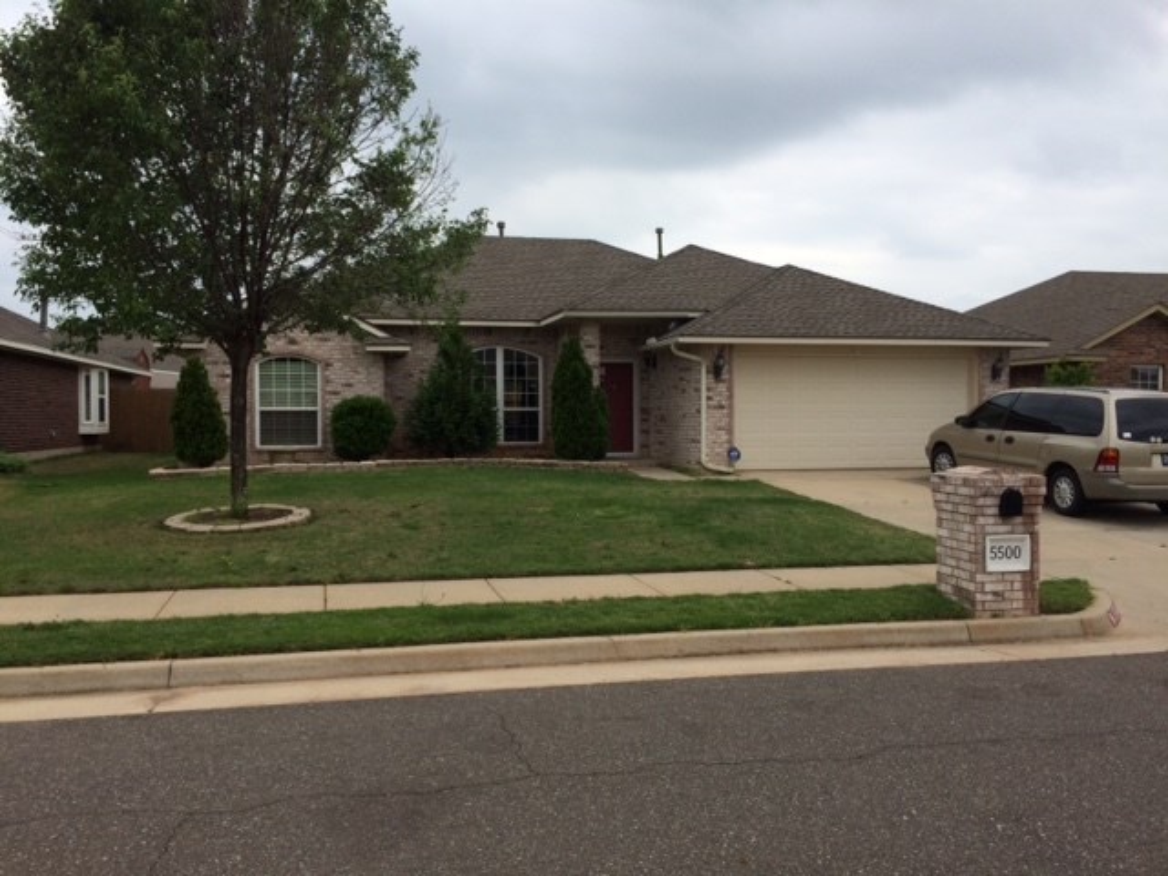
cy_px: 438
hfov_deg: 61.7
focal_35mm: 29
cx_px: 584
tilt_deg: -1.3
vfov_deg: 48.2
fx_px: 979
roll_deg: -0.4
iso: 32
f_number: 2.2
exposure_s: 1/1520
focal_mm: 4.15
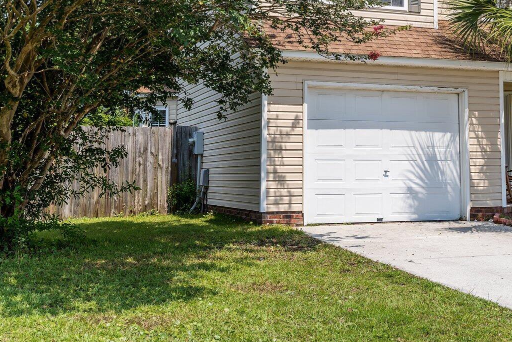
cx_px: 374
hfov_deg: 35.0
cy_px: 69
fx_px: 797
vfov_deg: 23.8
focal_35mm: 56
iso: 100
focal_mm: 28
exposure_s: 1/800
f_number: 5
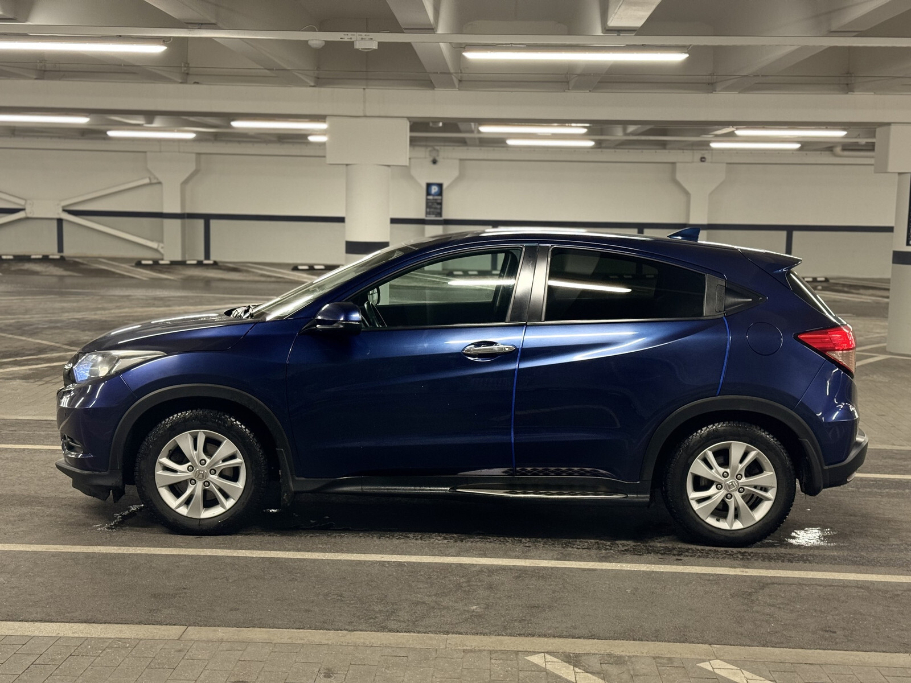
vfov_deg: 30.3
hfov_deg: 39.7
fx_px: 1263
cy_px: 342
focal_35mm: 48
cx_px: 456
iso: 200
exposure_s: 1/33
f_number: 1.78
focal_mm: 6.76
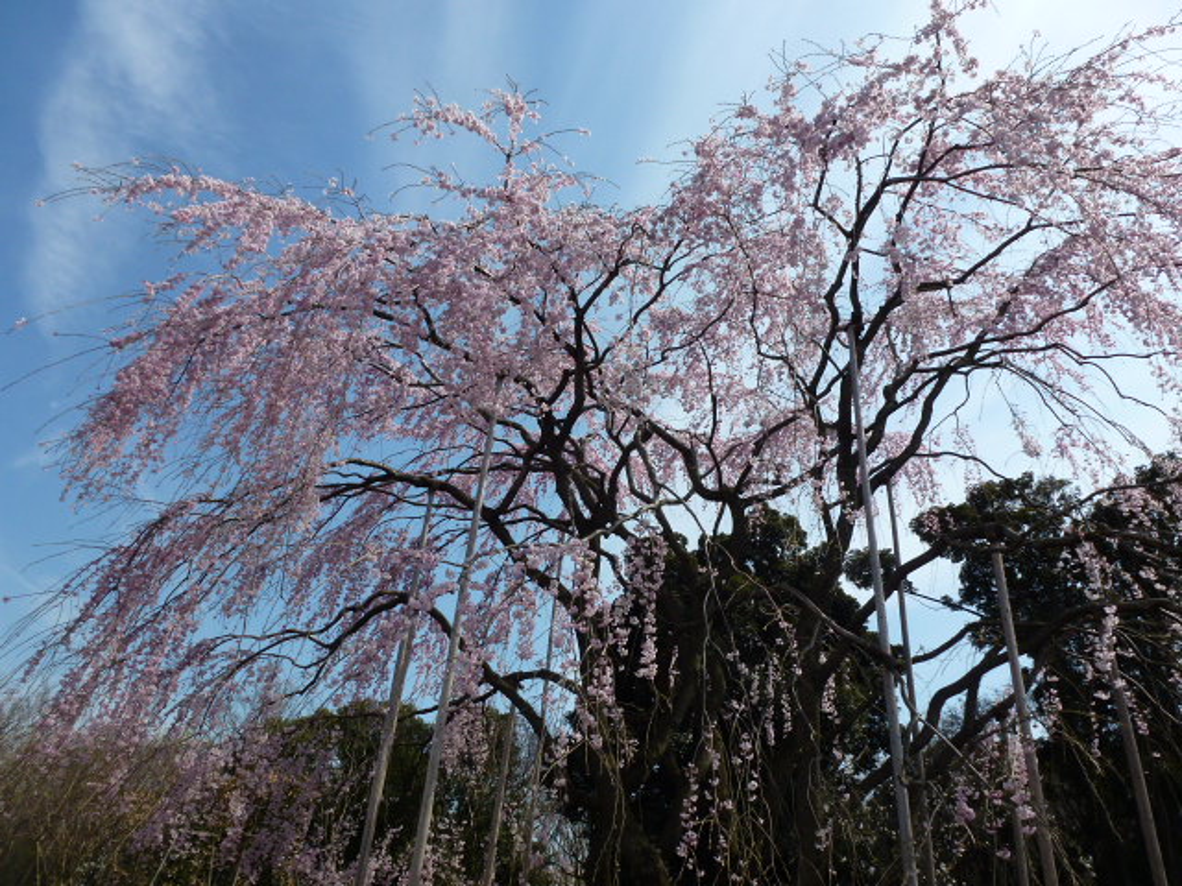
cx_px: 591
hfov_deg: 71.6
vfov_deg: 56.8
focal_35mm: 24
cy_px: 443
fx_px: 820
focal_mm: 4.3
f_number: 4
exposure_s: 1/1000
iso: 100
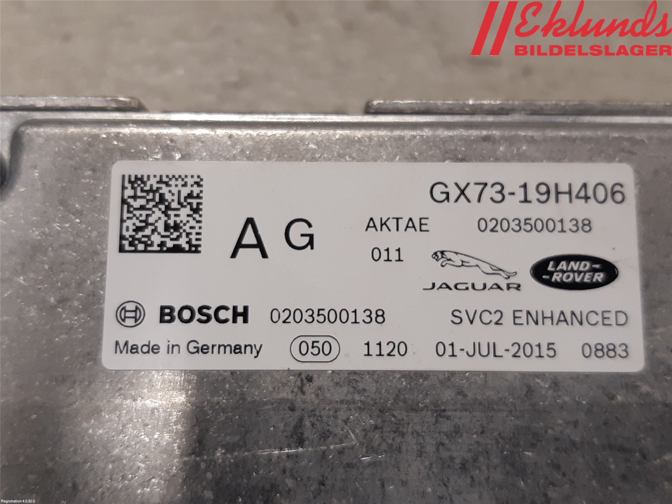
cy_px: 252
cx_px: 336
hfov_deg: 67.3
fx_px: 505
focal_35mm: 26
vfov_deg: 53.1
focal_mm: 3.93
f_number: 1.7
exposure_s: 1/50
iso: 100
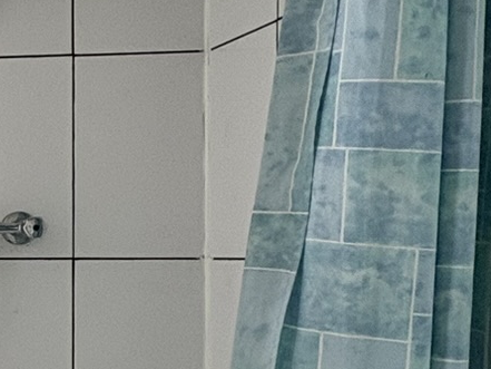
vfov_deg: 22.5
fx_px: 922
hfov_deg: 21.3
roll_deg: +0.7
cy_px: 261
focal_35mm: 65
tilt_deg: +0.0
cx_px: -362
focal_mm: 2.22
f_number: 2.2
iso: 200
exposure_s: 1/50
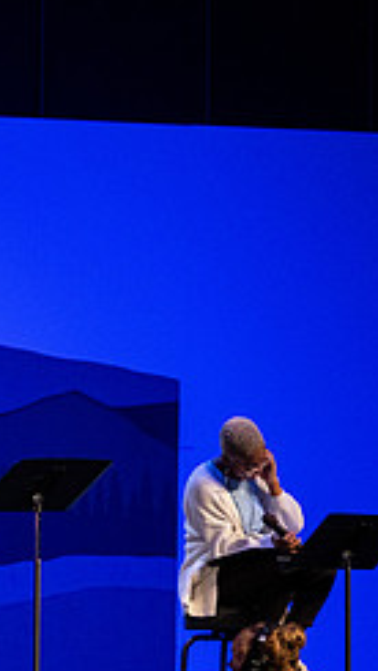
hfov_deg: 2.3
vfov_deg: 4.1
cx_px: -257
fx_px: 9274
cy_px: 442
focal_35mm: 521
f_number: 2.8
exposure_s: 1/210
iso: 1250
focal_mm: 140
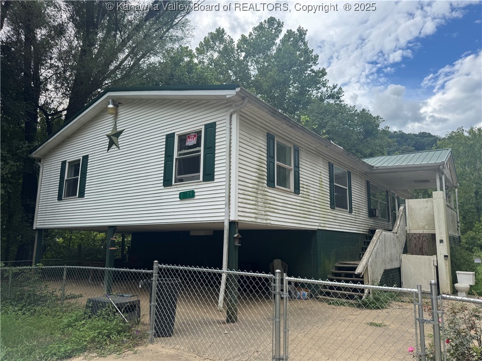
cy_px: 180
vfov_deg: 56.8
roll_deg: -1.7
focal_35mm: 24
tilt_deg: +9.9
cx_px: 241
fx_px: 334
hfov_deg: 71.6
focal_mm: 6.76
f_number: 1.78
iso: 80
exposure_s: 1/1339
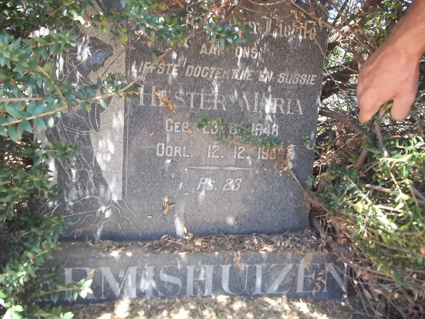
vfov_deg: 44.2
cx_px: 212
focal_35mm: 32
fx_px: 393
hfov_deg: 56.8
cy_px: 160
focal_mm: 5.7
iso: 80
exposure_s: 1/80
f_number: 2.9
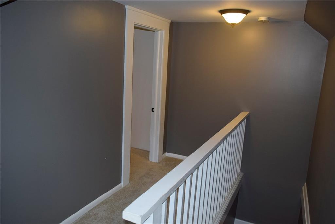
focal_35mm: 27
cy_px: 112
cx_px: 168
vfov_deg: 47.9
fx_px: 251
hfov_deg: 67.4
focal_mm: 18
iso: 800
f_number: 5
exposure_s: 1/100
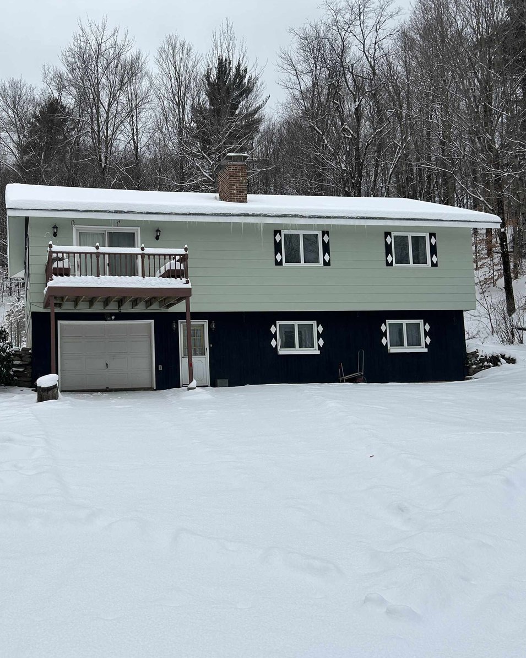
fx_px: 662
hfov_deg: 42.7
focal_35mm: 34
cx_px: 167
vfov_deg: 52.8
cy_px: 330
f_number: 1.5
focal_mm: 5.7
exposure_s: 1/2915
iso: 50
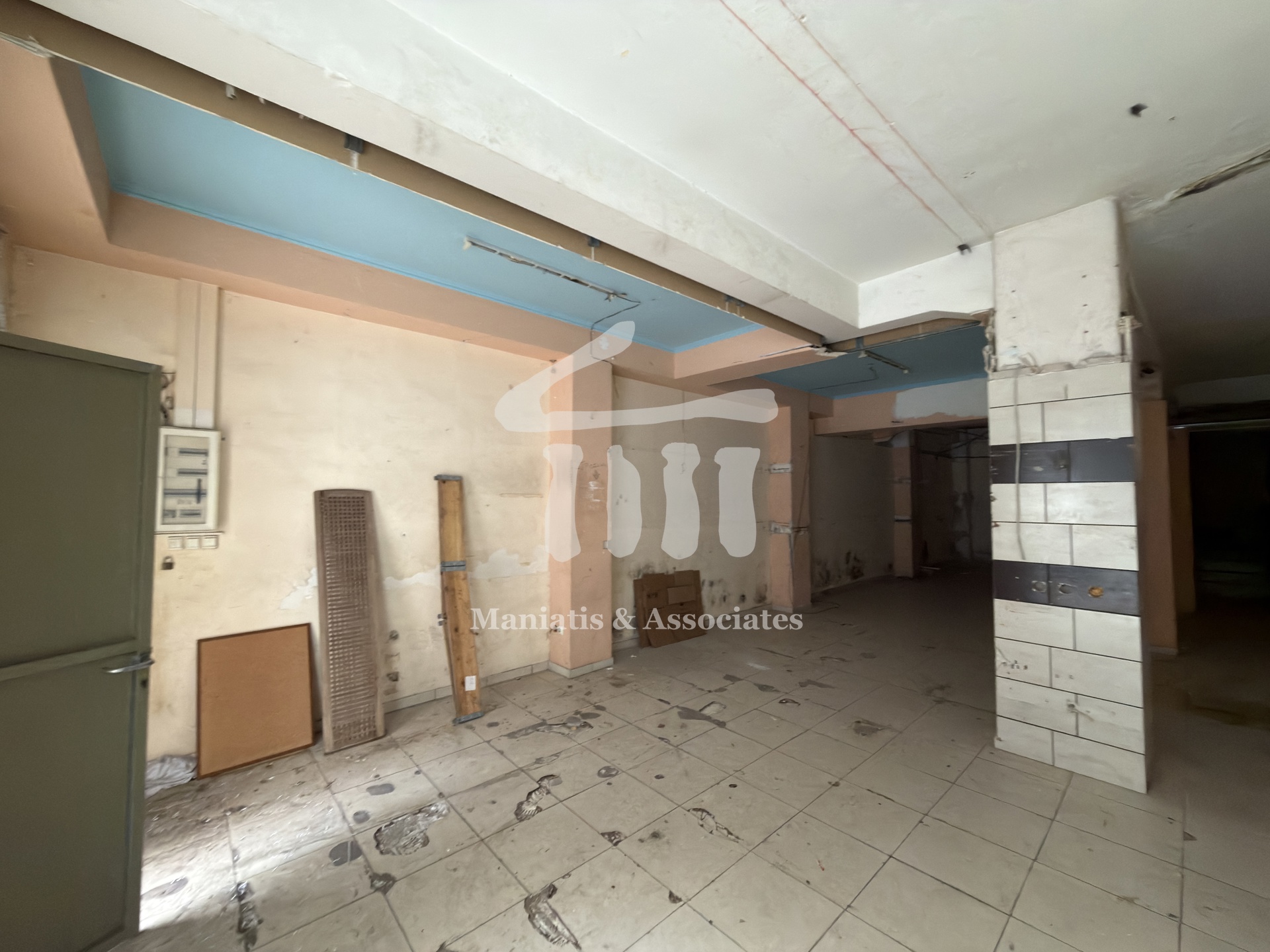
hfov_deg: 102.1
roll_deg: -1.3
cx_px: 635
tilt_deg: +0.9
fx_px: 514
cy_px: 476
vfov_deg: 85.7
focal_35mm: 14
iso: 320
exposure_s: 1/28
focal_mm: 2.22
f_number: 2.2
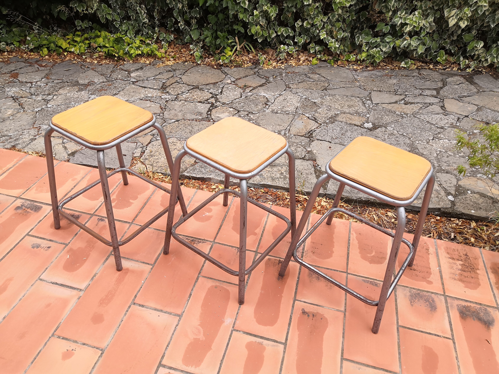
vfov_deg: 51.4
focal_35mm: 27
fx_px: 389
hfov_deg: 65.3
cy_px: 187
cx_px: 250
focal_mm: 3.95
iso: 50
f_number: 1.8
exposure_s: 1/375
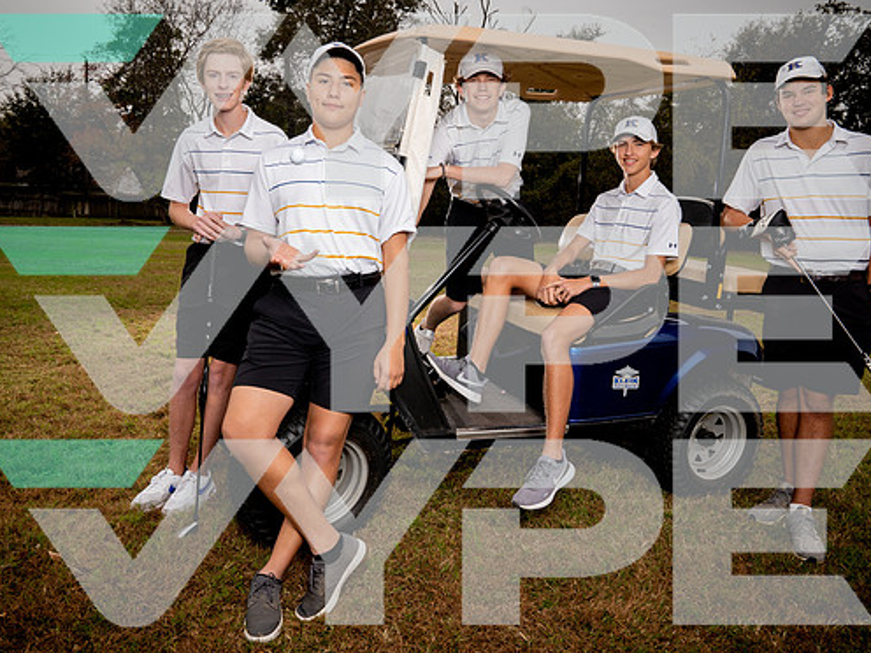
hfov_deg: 65.3
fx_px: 679
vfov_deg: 51.4
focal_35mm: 27
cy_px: 320
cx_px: 434
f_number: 11
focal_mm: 24
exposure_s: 1/250
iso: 400
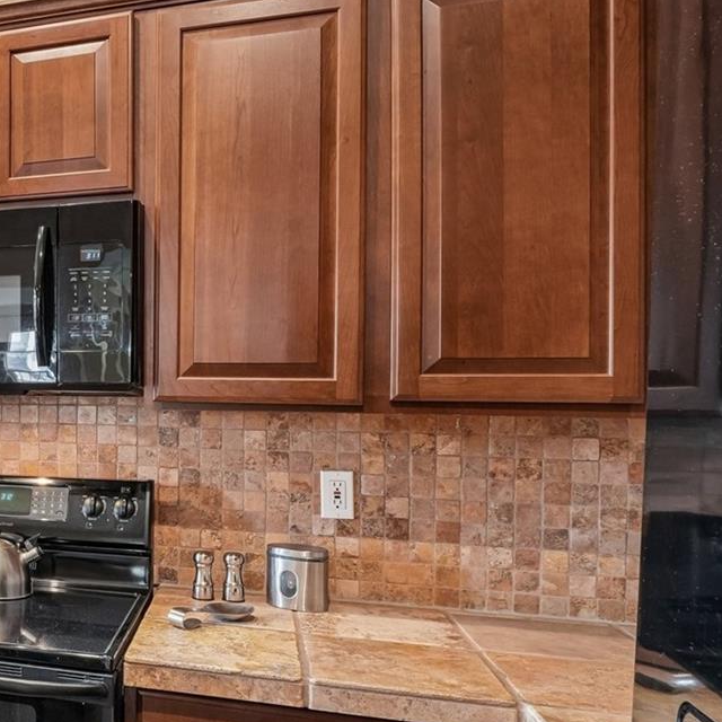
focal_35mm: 35
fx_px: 827
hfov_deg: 36.8
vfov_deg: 47.1
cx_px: -134
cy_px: 380
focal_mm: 11
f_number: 8
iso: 500
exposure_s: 1/4
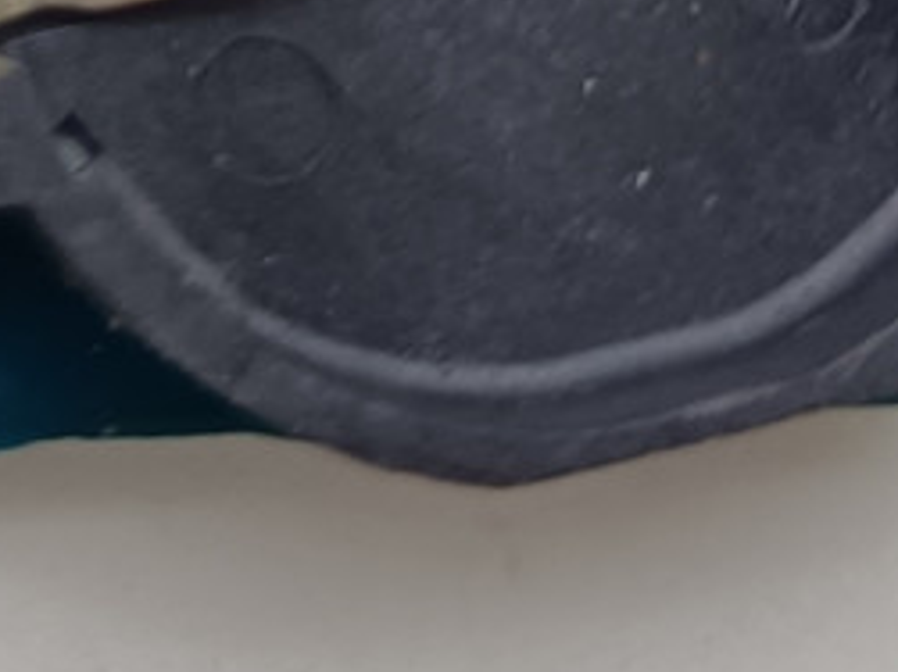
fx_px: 5367
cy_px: -1037
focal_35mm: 207
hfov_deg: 9.2
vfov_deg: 6.7
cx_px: -651
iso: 184
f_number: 1.8
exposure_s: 1/100
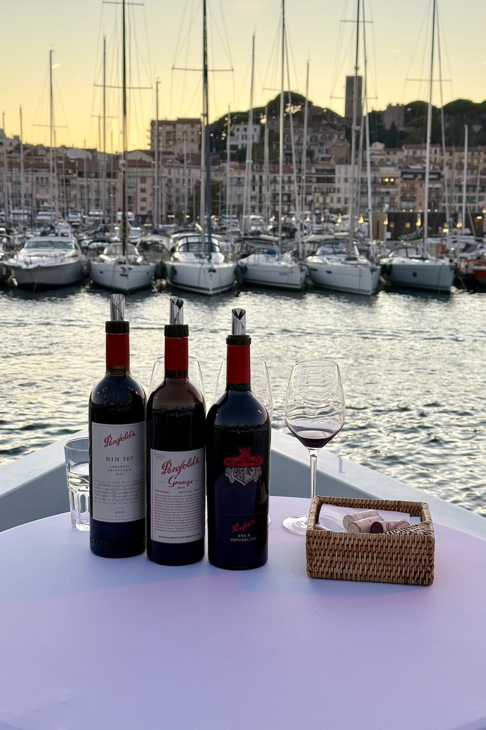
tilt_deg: -8.6
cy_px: 365
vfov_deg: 39.6
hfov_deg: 27.0
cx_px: 241
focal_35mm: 50
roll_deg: -1.8
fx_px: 1013
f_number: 1.78
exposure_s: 1/122
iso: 50
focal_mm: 6.76
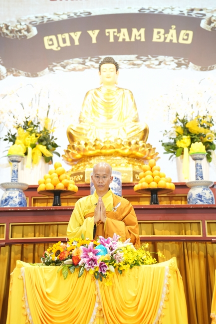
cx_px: 108
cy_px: 162
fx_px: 603
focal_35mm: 67
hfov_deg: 20.3
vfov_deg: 30.1
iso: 2000
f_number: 2.5
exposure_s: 1/160
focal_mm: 67
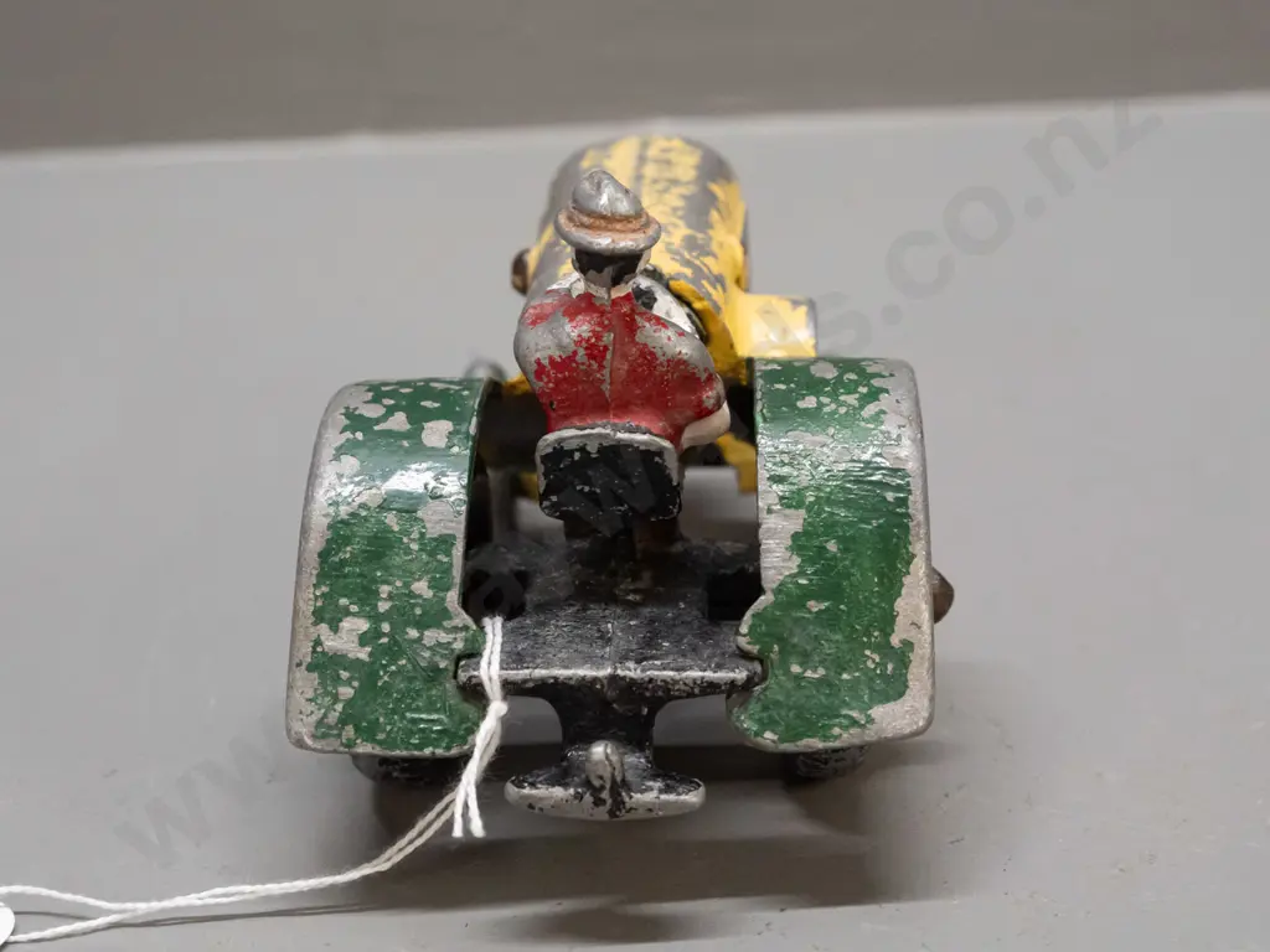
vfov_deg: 21.0
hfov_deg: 27.8
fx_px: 2568
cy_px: 476
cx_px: 635
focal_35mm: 70
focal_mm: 35
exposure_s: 1/160
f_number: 5.6
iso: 3200
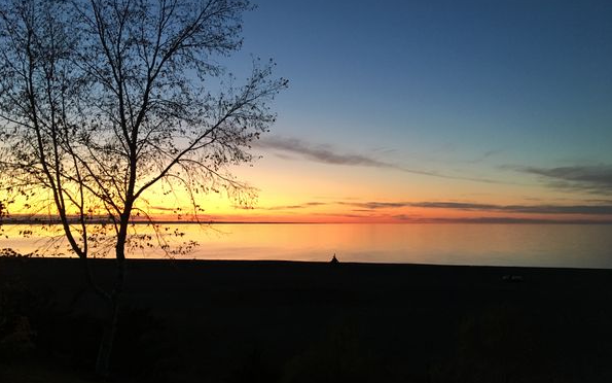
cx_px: 305
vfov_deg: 40.6
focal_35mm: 31
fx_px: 517
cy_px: 177
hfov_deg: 61.2
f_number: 2.2
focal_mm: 4.15
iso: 125
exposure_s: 1/30
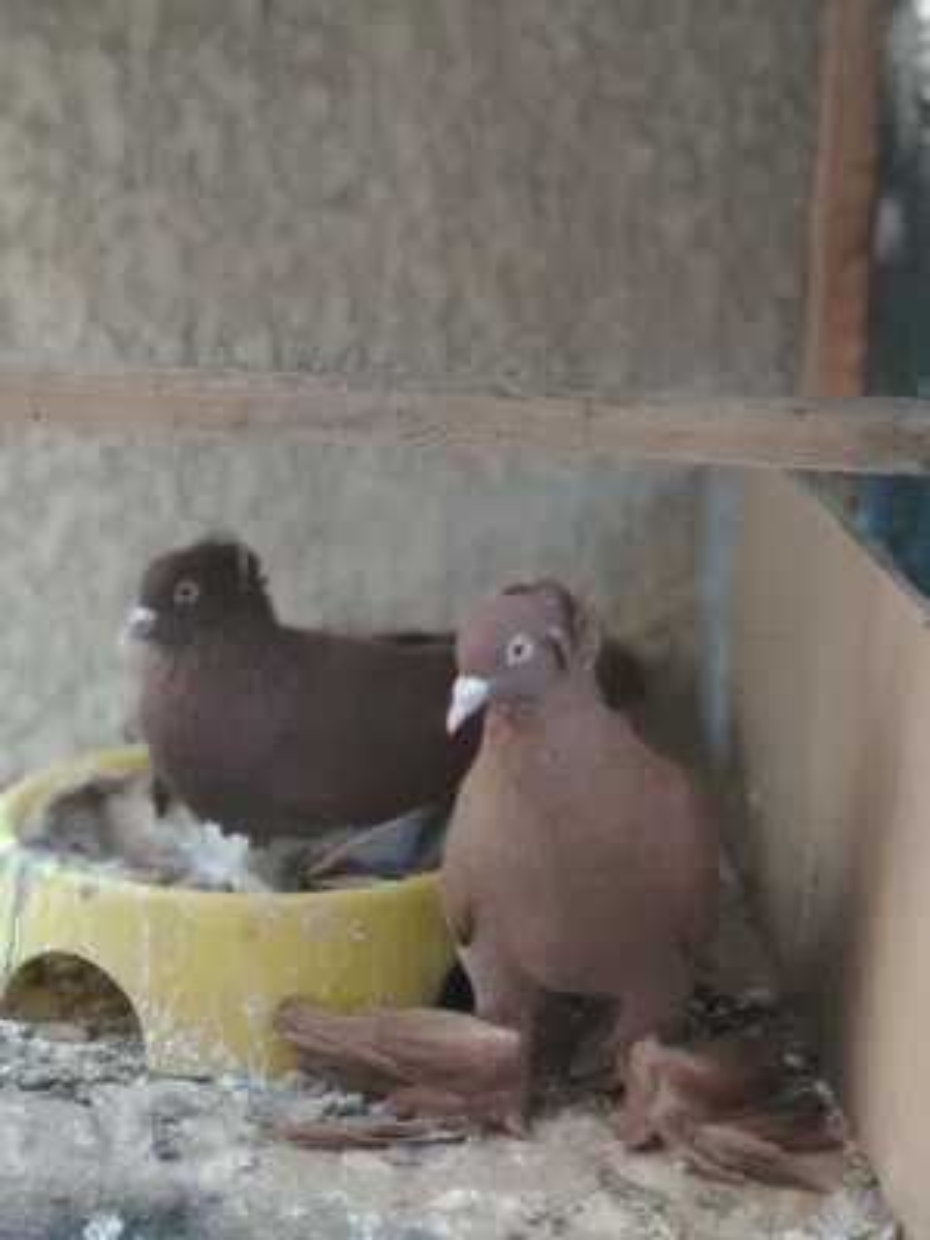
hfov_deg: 20.4
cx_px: 465
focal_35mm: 72
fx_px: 2579
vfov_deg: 27.0
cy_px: 620
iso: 230
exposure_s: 1/33.3
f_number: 4
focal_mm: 5.25
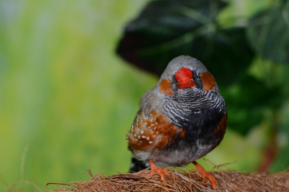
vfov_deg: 13.0
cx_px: 155
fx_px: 843
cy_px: 105
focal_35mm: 105
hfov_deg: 19.5
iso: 800
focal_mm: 60
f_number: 6.3
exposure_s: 1/60
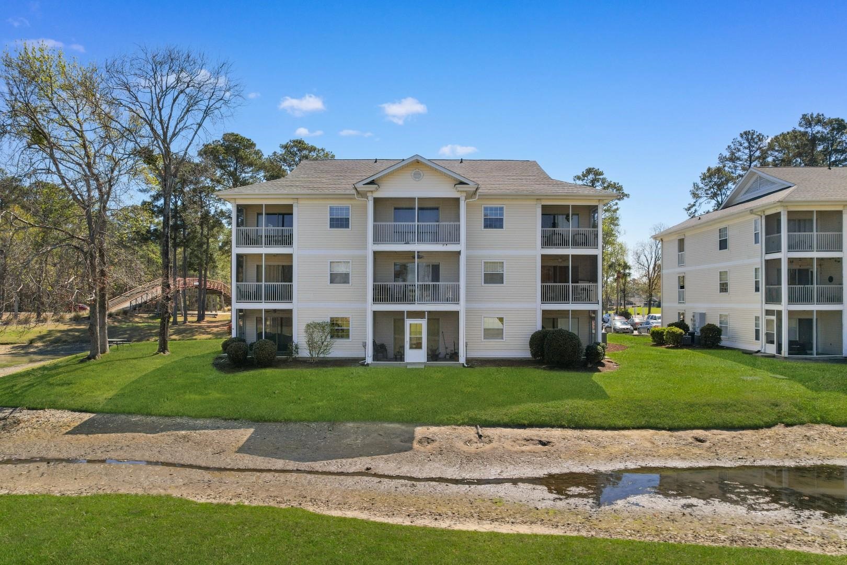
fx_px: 518
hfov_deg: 78.6
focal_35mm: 22
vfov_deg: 57.2
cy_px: 282
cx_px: 424
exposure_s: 1/500
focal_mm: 8.38
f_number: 2.8
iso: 130
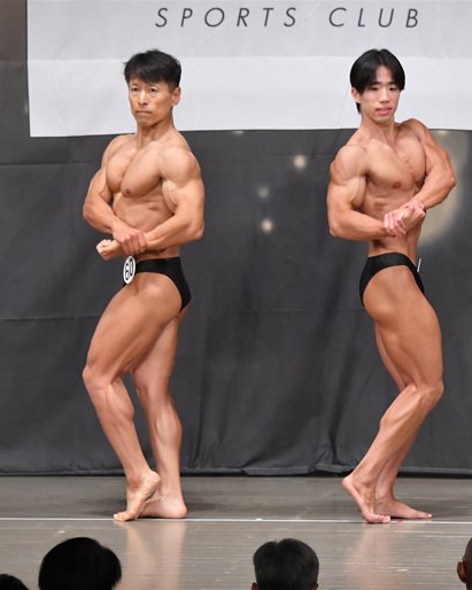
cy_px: 295
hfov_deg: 5.4
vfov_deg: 6.8
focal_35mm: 286
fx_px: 4996
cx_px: 346
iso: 6400
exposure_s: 1/400
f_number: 5.6
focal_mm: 135
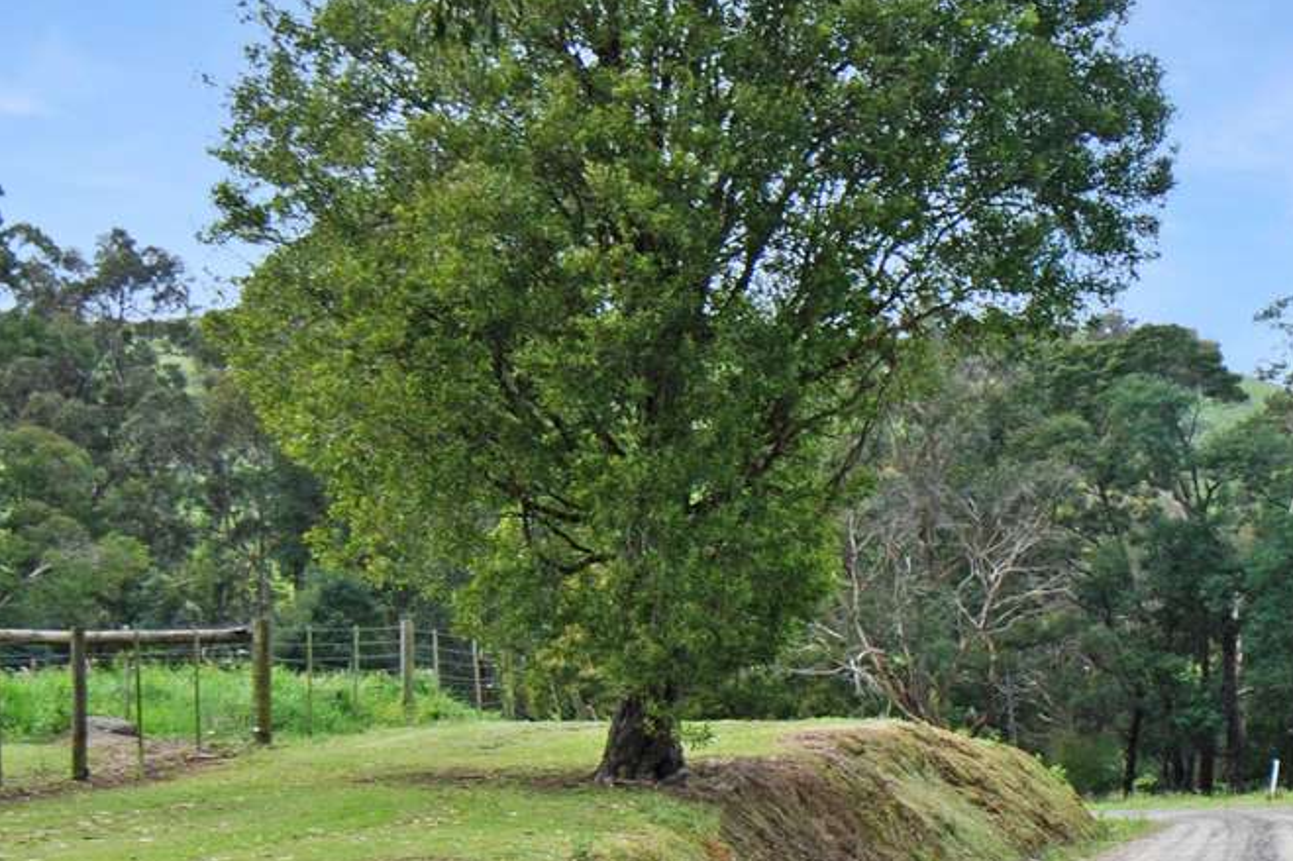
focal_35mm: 105
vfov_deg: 13.0
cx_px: 1128
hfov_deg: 19.2
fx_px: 3770
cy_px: 721
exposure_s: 1/200
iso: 100
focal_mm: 24
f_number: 7.1
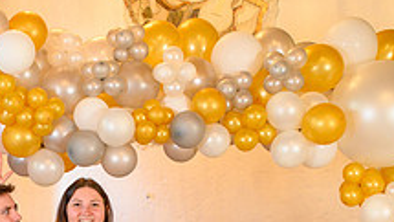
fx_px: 1034
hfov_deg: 21.1
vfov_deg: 11.8
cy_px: 316
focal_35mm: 99
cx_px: 38
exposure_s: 1/100
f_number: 3.5
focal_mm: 35
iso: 1250
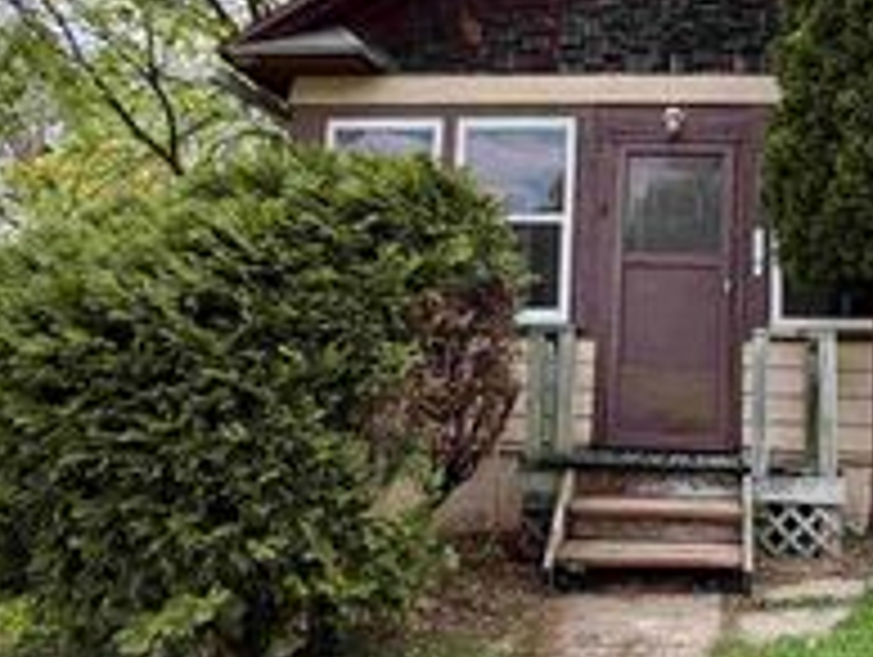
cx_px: 666
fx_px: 909
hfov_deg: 49.1
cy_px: 322
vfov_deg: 39.7
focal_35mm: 36
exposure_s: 1/527
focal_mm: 2.22
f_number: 2.2
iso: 40
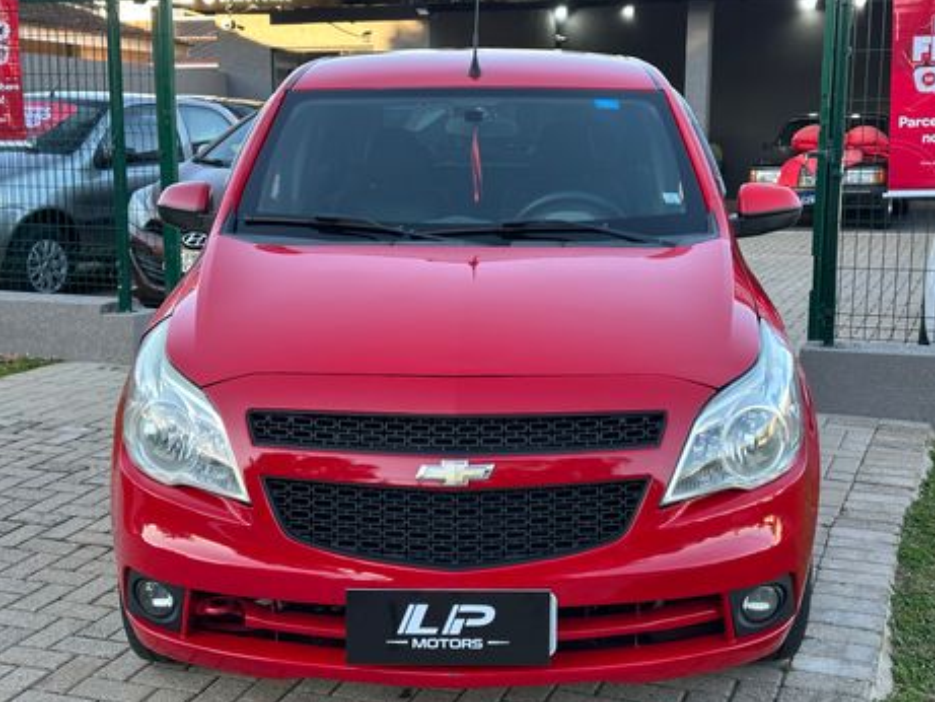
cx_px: 471
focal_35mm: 49
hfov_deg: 38.9
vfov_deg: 29.7
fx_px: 1324
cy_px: 355
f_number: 1.78
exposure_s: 1/121
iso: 50
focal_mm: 6.86
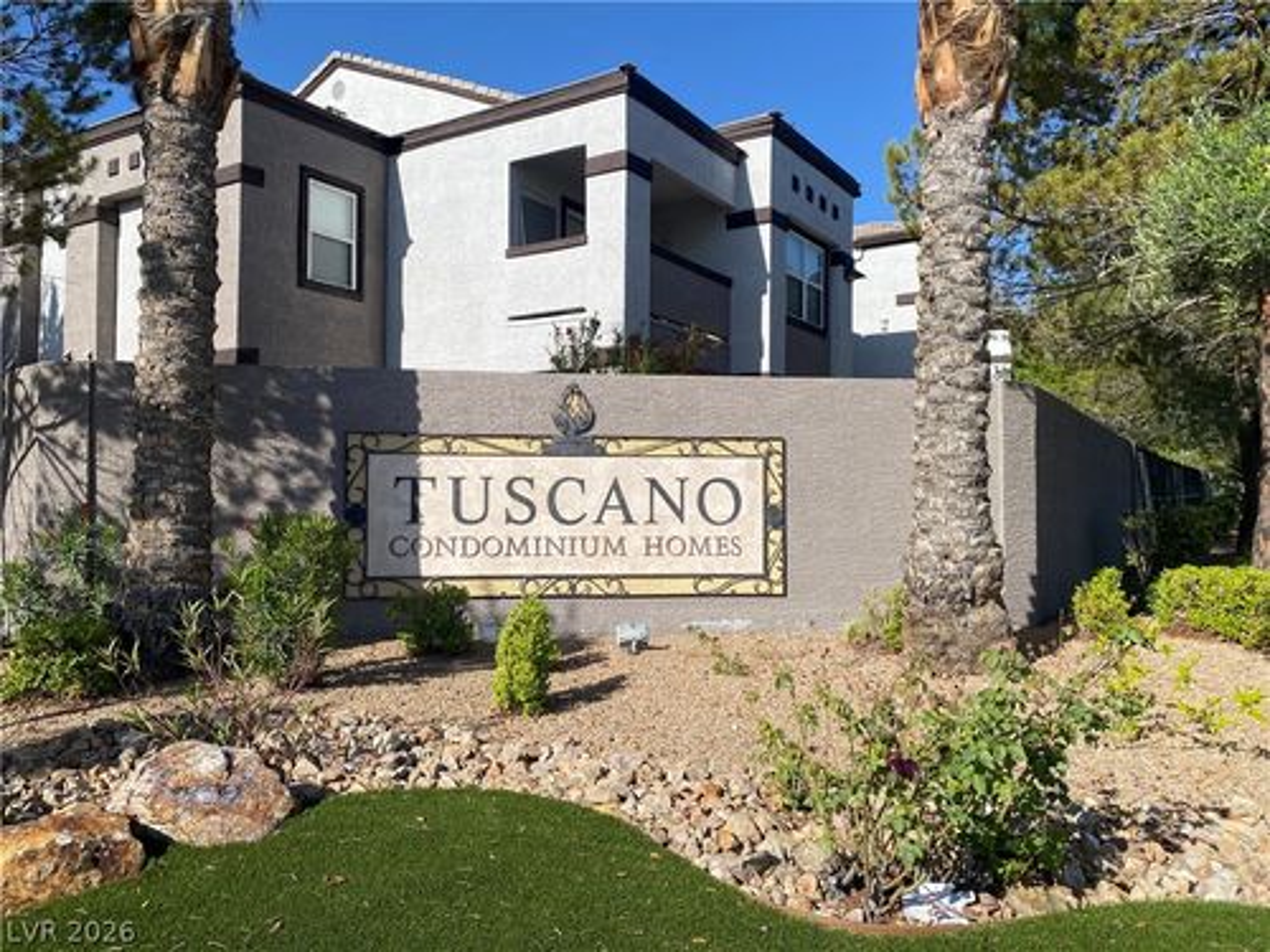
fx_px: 954
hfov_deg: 67.3
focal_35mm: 26
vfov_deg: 53.1
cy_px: 476
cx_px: 635
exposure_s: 1/3401
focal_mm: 4.25
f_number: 1.8
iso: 32
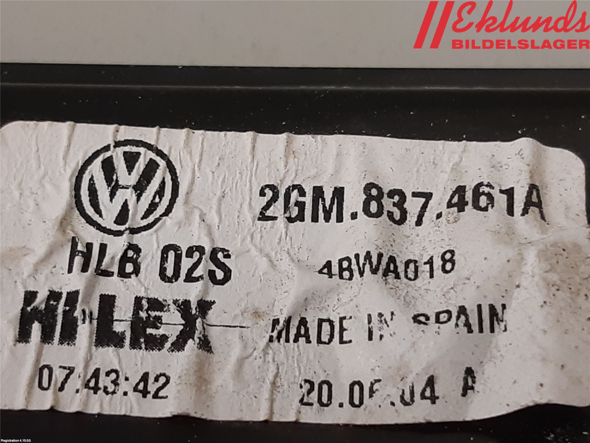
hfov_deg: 67.3
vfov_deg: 53.1
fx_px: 443
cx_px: 295
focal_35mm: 26
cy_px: 222
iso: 125
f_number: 1.7
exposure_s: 1/50
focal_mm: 3.93
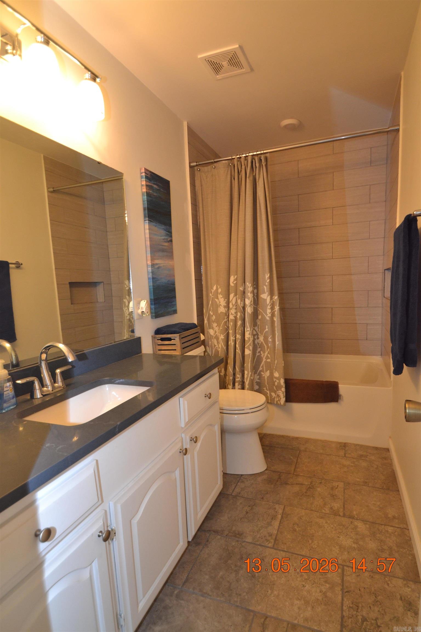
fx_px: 303
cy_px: 316
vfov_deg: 92.4
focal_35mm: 17
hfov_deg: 69.7
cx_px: 210
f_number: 3.5
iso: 800
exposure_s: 1/60
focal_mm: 11.5
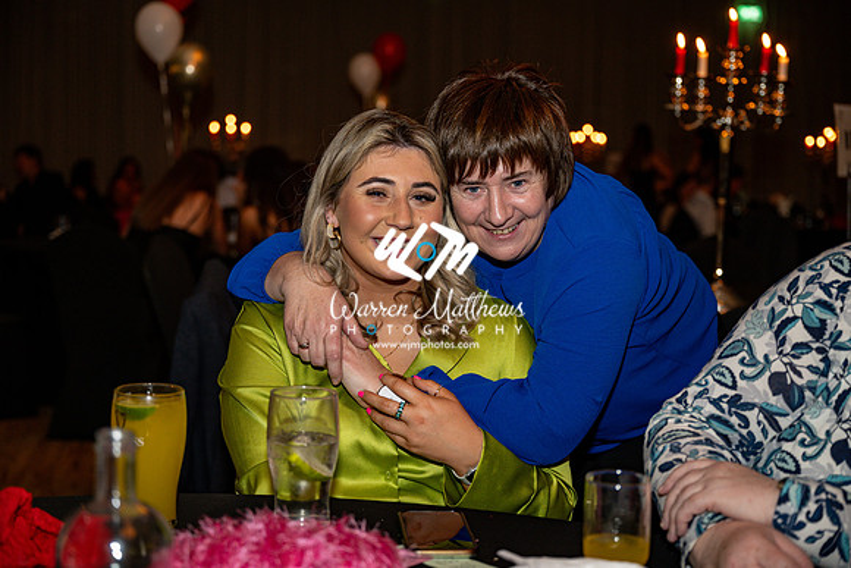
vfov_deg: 25.5
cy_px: 284
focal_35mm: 53
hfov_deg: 37.5
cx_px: 426
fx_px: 1253
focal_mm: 53
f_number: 3.2
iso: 500
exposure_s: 1/125
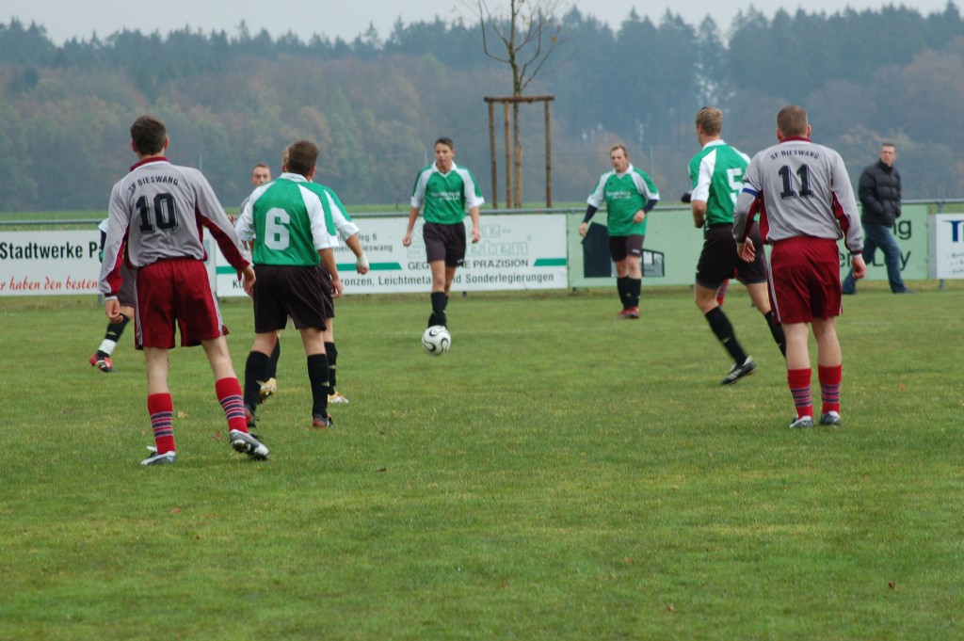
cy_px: 320
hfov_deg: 8.9
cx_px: 482
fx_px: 6221
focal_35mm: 232
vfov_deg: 5.9
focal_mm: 155
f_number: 7.1
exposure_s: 1/125
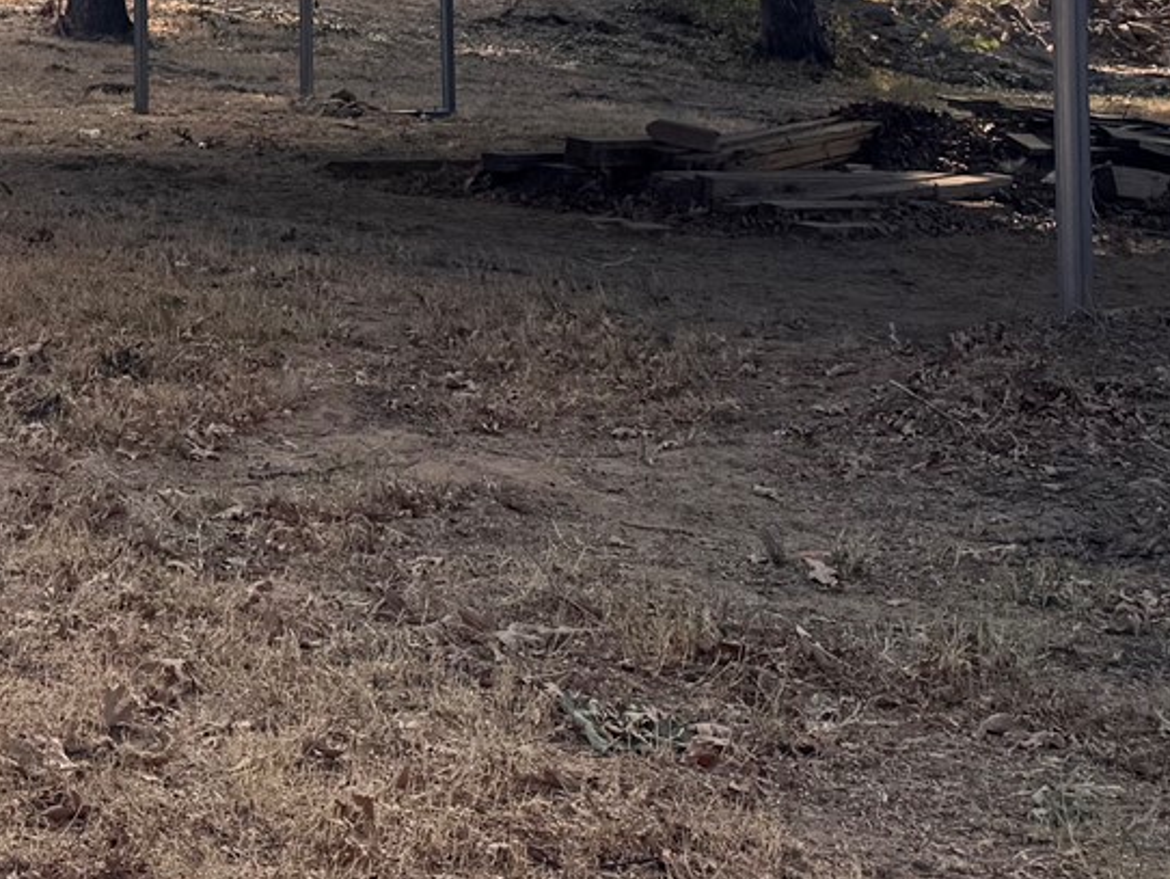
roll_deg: +0.7
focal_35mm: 85
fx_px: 2874
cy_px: -382
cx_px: -119
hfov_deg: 21.8
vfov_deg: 16.1
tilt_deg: +7.2
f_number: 1.78
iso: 80
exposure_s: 1/2331
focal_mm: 6.76
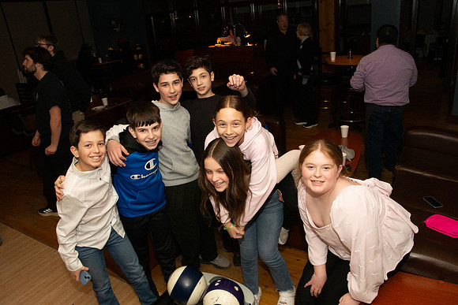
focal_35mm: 27
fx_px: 344
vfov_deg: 48.0
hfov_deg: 67.4
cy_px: 152
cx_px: 229
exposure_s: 1/250
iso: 4000
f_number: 11
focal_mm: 18
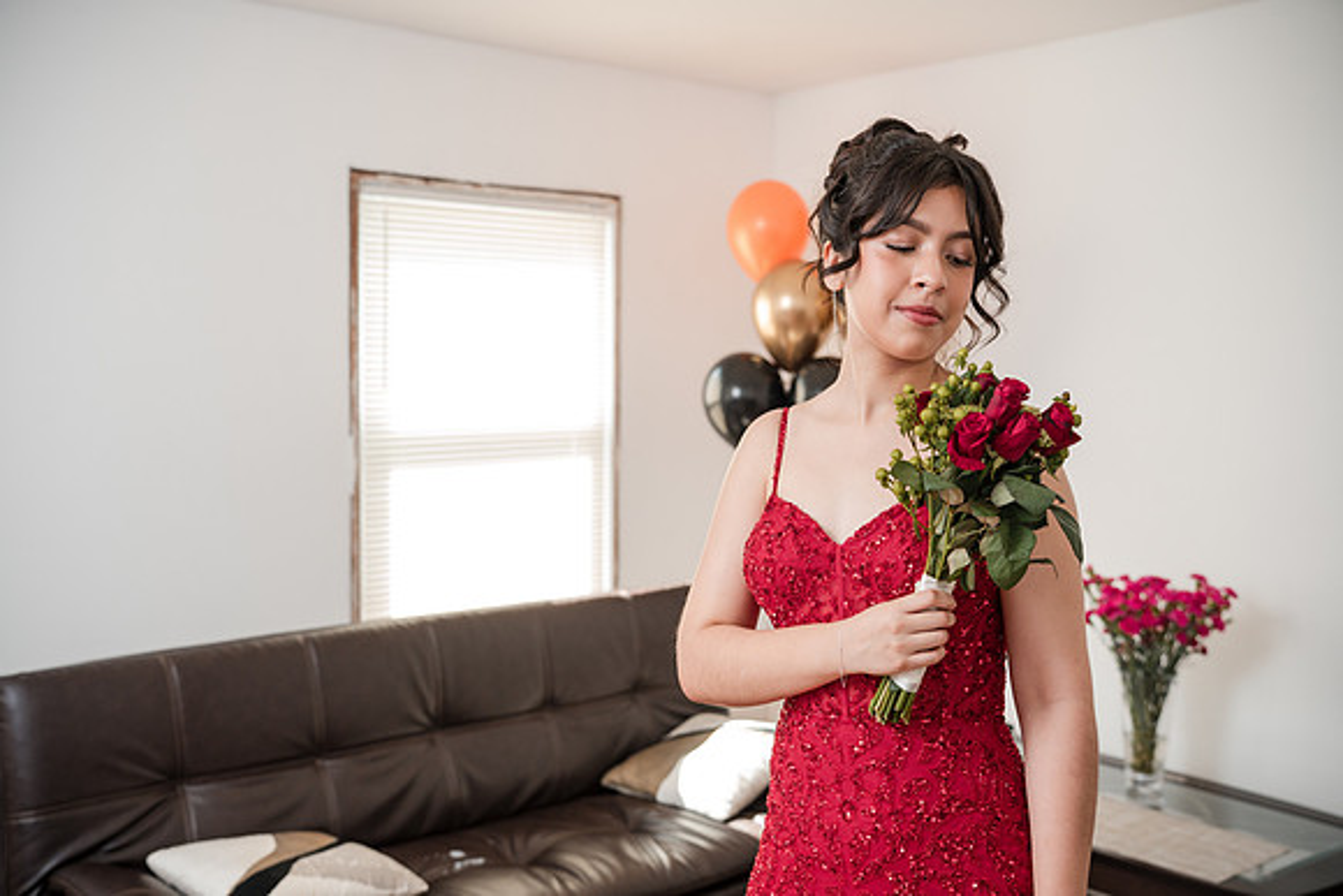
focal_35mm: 38
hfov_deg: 50.7
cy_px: 448
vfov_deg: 35.1
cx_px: 672
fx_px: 1418
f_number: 3.2
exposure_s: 1/250
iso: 1000
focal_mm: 38
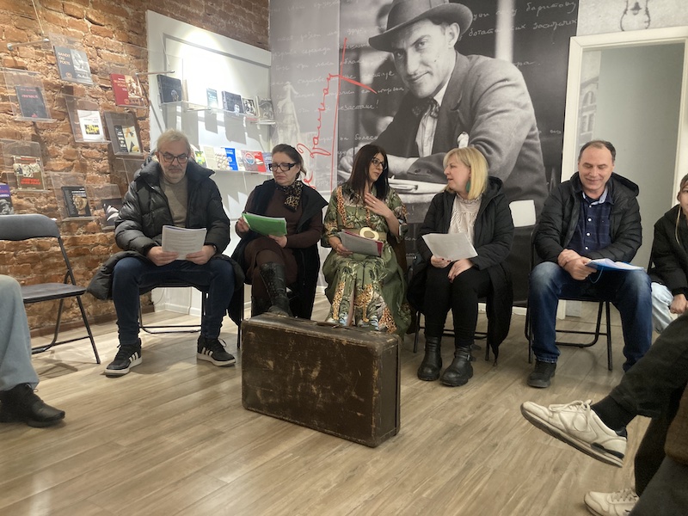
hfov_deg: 63.4
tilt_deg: -5.5
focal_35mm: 28
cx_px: 344
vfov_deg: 49.7
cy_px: 258
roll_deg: -1.8
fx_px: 557
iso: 250
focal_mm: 3.99
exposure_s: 1/50
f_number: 1.8
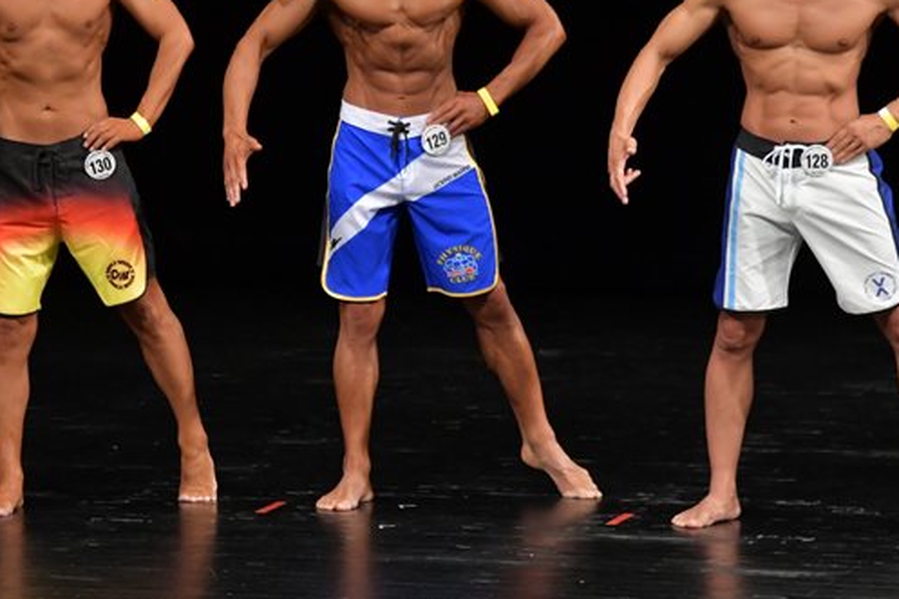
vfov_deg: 3.5
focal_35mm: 398
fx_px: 9935
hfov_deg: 5.2
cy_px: 181
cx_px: 202
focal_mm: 170
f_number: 5.6
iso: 3200
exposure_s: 1/400
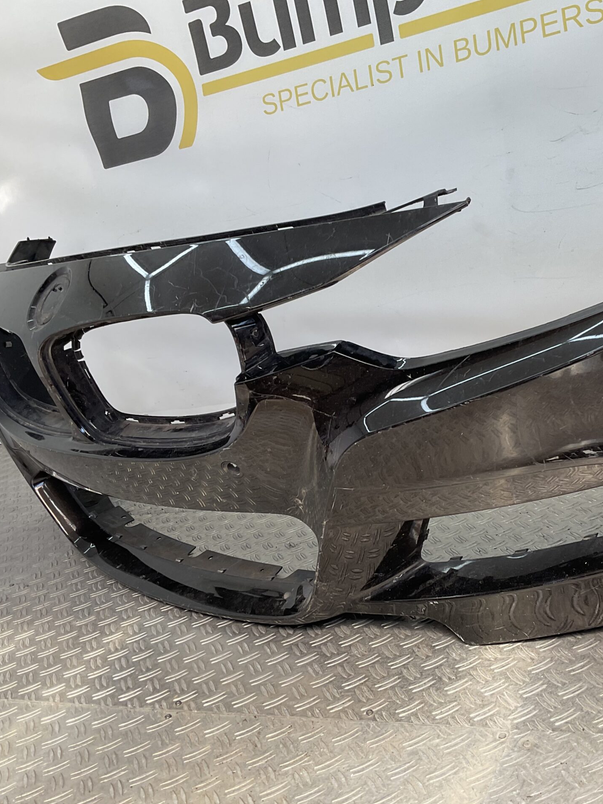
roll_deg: +13.1
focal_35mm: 39
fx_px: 906
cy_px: 405
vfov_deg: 47.9
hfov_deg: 36.5
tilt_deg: -16.4
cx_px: 395
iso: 16
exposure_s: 1/176
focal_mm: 3
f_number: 1.8
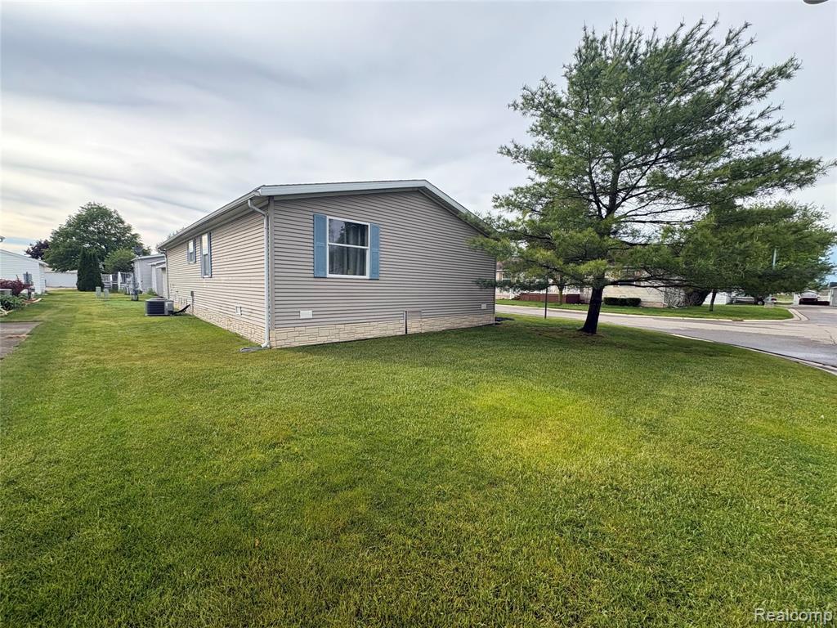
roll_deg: -1.1
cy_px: 314
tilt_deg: -5.2
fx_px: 339
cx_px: 418
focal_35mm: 14
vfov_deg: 85.7
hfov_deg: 102.1
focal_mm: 2.22
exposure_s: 1/664
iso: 64
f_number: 2.2
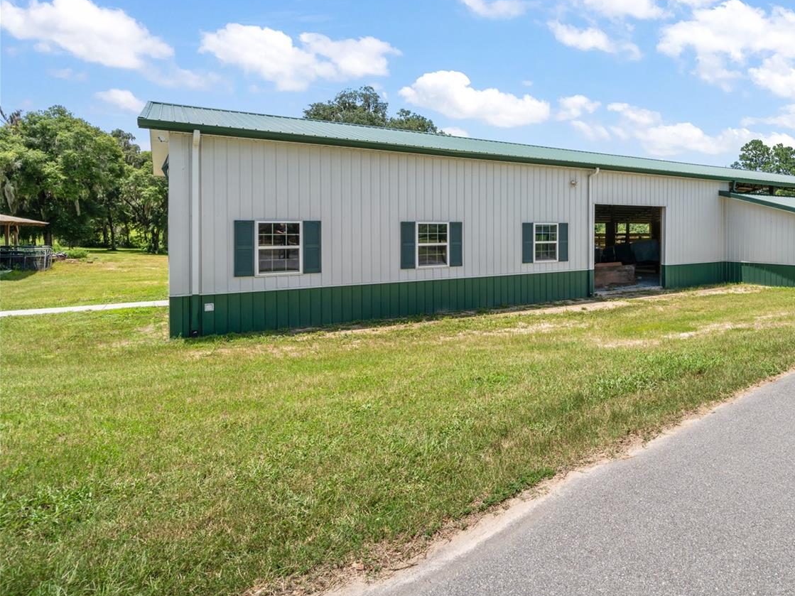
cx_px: 568
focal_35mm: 22
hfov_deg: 72.6
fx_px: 505
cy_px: 232
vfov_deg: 60.4
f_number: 9
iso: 125
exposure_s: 1/400
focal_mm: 16
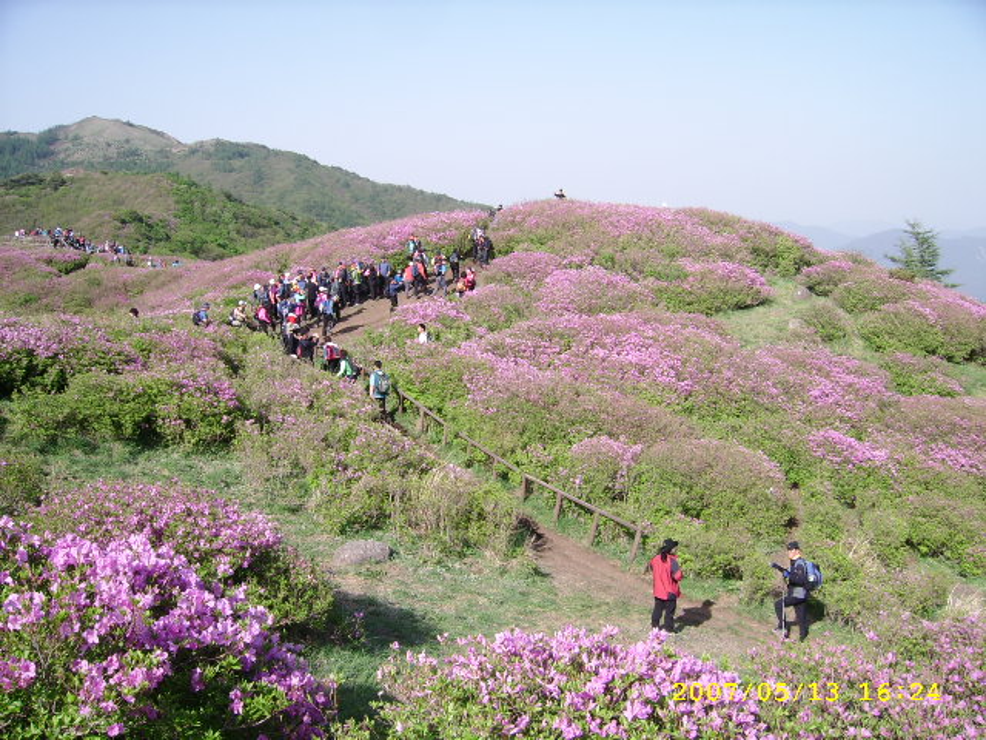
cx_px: 493
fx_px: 997
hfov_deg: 52.6
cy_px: 370
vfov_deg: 40.7
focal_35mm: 35
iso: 50
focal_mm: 5.95
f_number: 5.8
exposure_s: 1/210
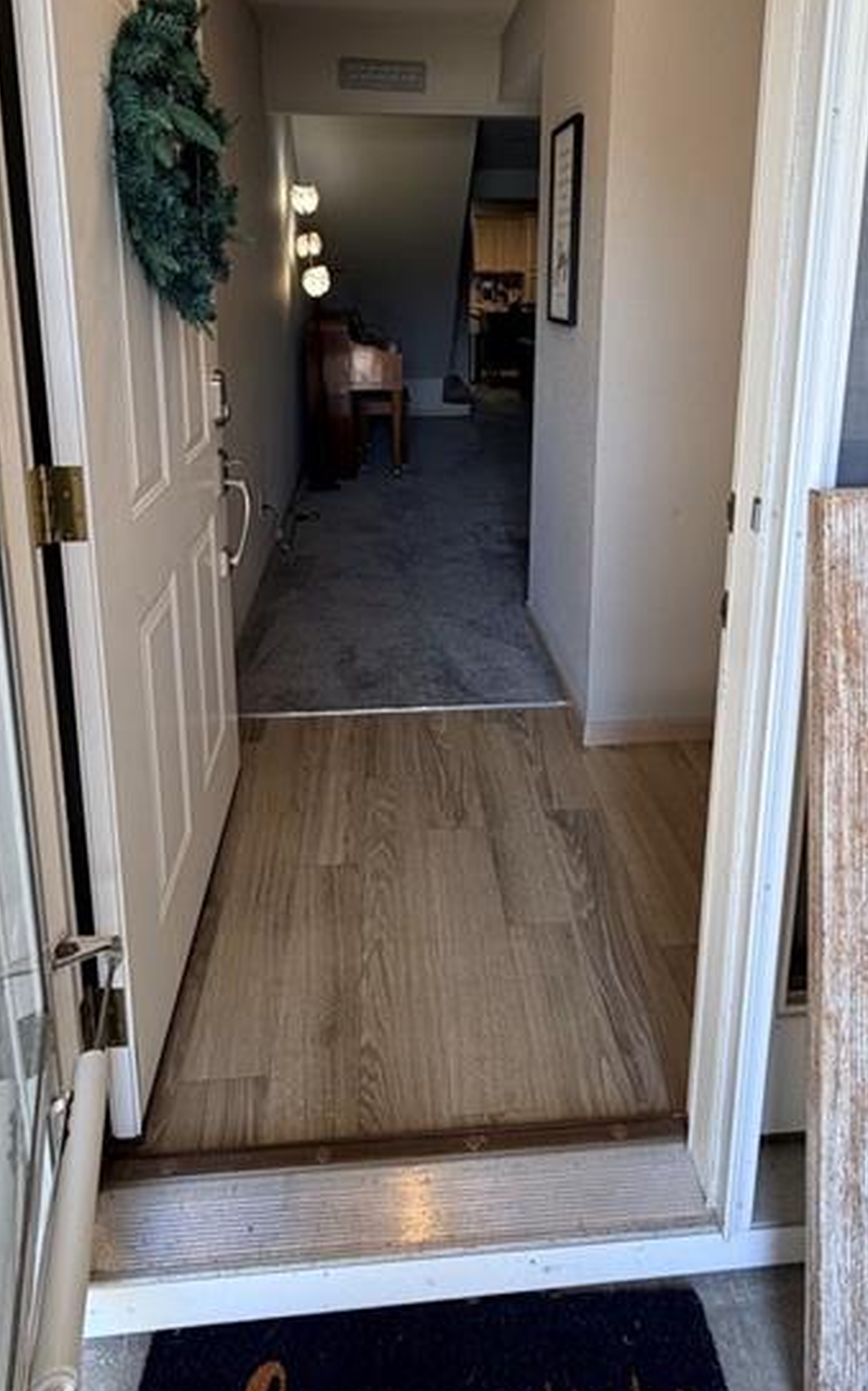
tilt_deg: -9.6
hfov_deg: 57.2
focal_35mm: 21
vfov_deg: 78.6
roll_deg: -0.1
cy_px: 423
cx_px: 443
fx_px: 795
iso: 50
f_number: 2.2
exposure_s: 1/120
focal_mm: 2.22
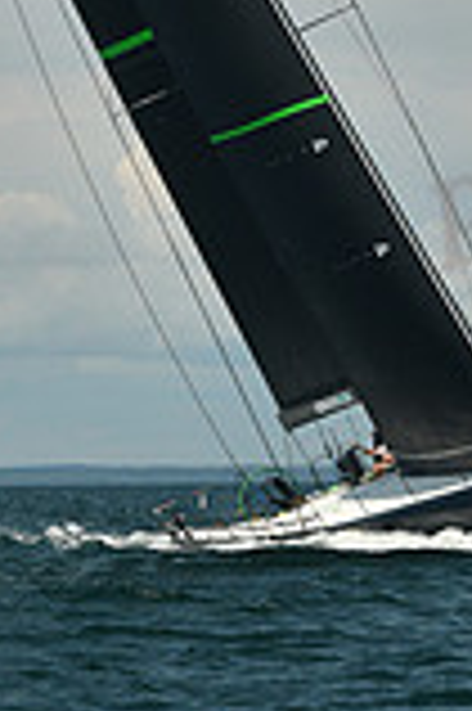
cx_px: 200
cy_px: -472
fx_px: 8120
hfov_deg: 3.3
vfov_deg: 5.0
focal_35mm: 412
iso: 320
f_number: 9
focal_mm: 112
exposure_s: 1/640
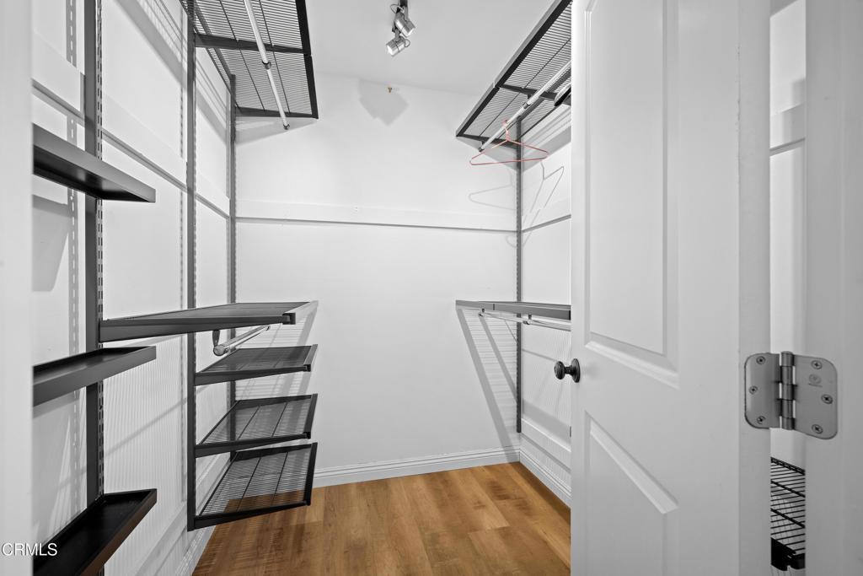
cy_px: 288
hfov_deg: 98.5
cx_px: 432
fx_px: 372
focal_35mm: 16
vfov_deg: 75.5
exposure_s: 1/1.67
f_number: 8
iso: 125
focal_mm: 15.5
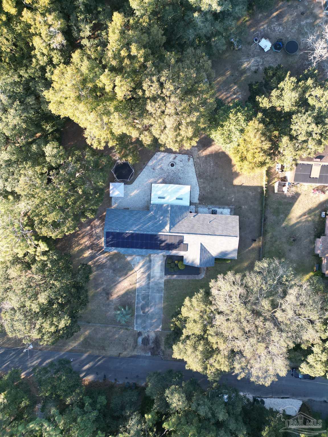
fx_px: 303
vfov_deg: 71.6
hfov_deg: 56.8
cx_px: 164
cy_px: 218
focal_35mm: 24
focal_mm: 6.72
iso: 200
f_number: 1.7
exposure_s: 1/320
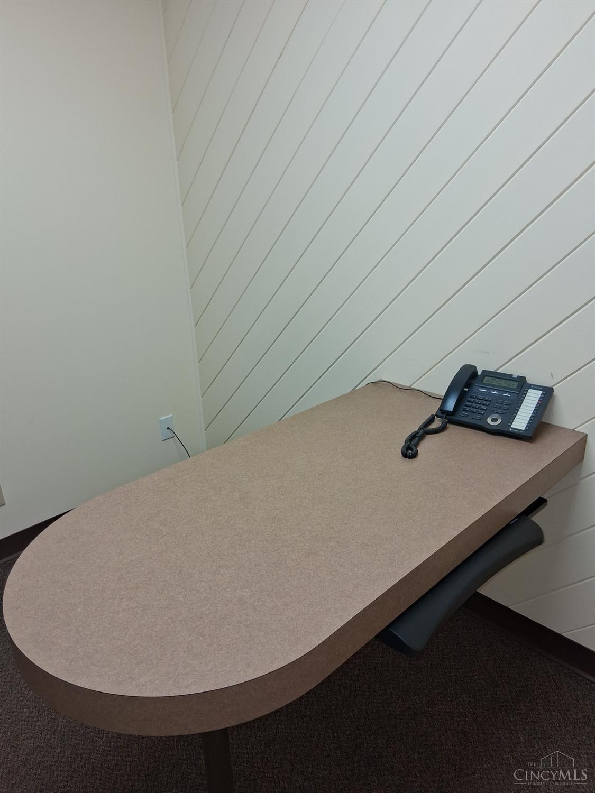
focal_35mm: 26
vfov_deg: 67.3
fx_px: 596
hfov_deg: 53.1
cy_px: 396
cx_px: 298
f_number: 1.8
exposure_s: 1/120
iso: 160
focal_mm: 3.98
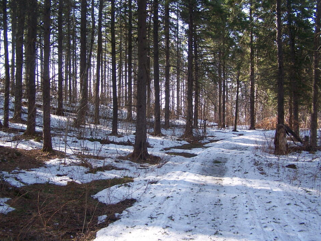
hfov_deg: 45.8
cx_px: 159
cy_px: 122
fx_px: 380
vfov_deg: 35.1
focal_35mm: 41
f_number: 2.8
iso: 80
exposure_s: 1/125
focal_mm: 6.3
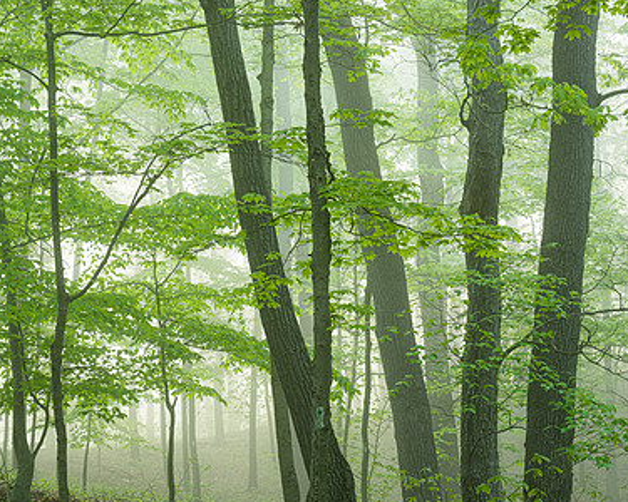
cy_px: 305
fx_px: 1673
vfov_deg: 17.1
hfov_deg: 21.2
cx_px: 219
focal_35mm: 90
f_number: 11
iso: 64
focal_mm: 62
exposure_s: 1/1.67
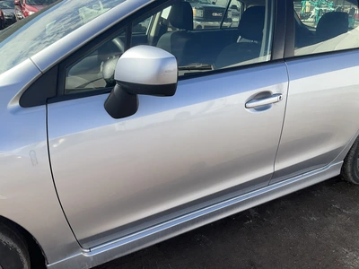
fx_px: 301
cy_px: 134
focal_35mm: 29
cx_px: 180
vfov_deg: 48.2
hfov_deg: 61.7
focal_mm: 3
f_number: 1.8
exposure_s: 1/842
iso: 25
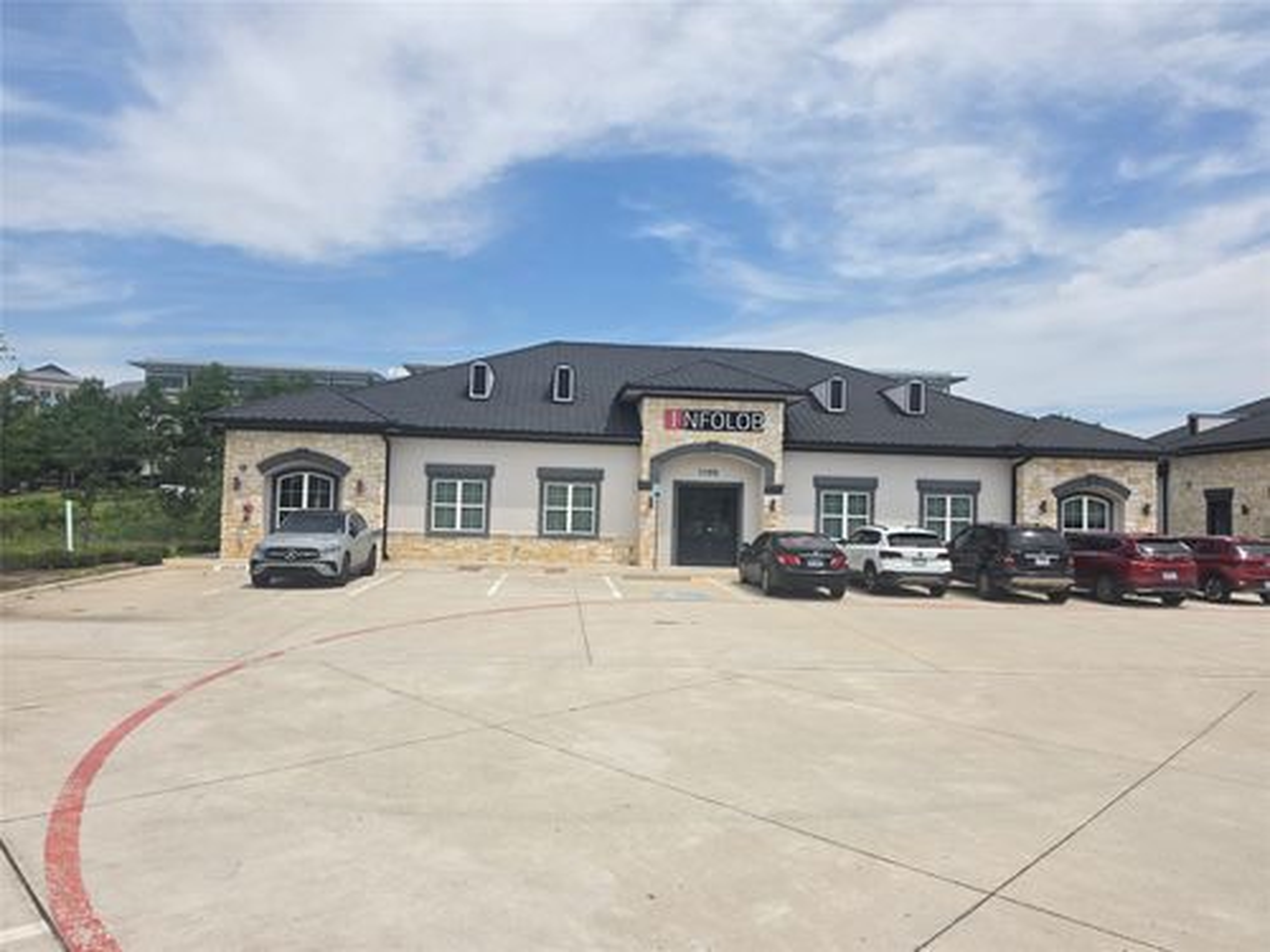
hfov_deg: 73.9
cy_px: 476
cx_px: 635
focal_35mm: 23
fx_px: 844
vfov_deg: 58.9
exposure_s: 1/7939
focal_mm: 6.5
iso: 50
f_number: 1.4
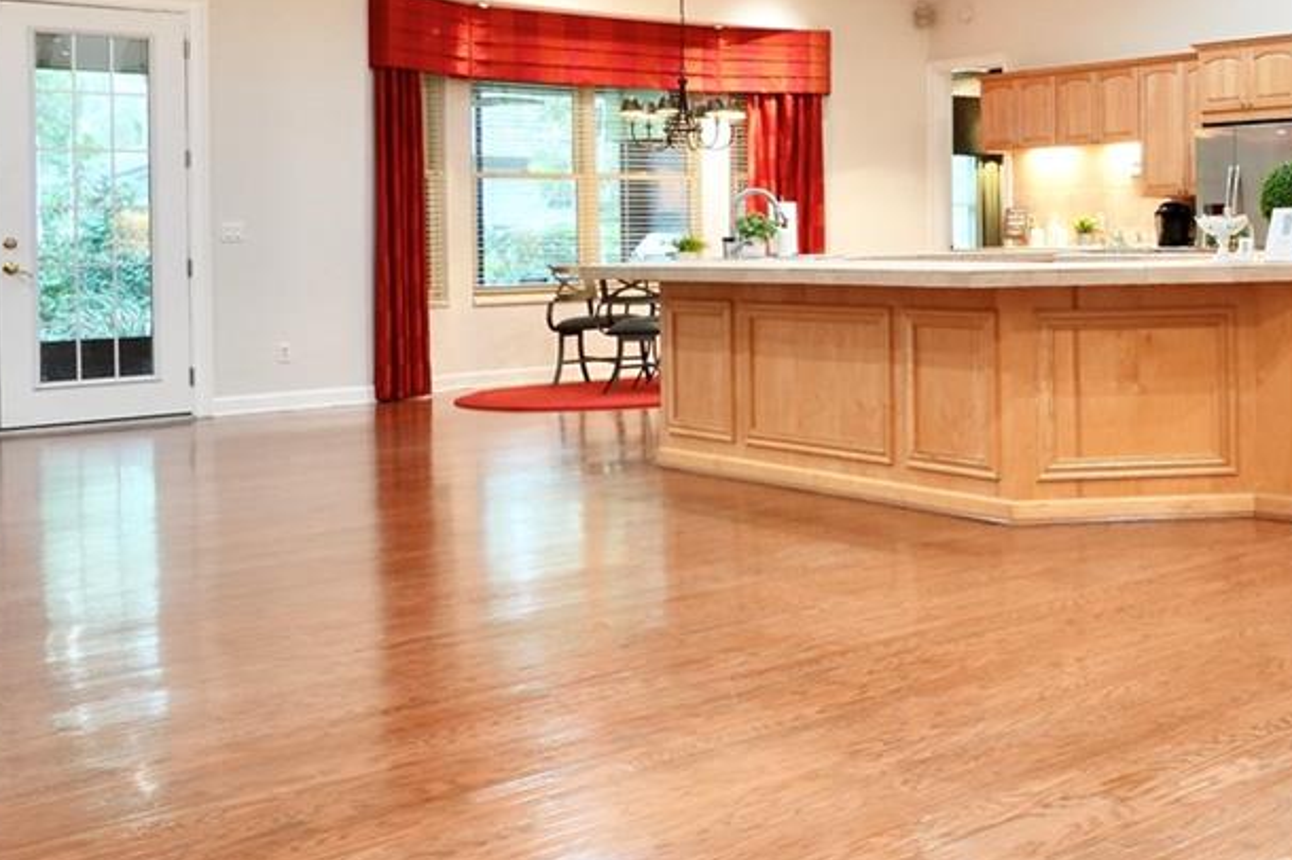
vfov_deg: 31.4
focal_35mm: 42
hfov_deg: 38.4
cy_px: 239
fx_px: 1506
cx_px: 1425
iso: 400
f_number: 9
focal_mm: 11
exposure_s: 1/3
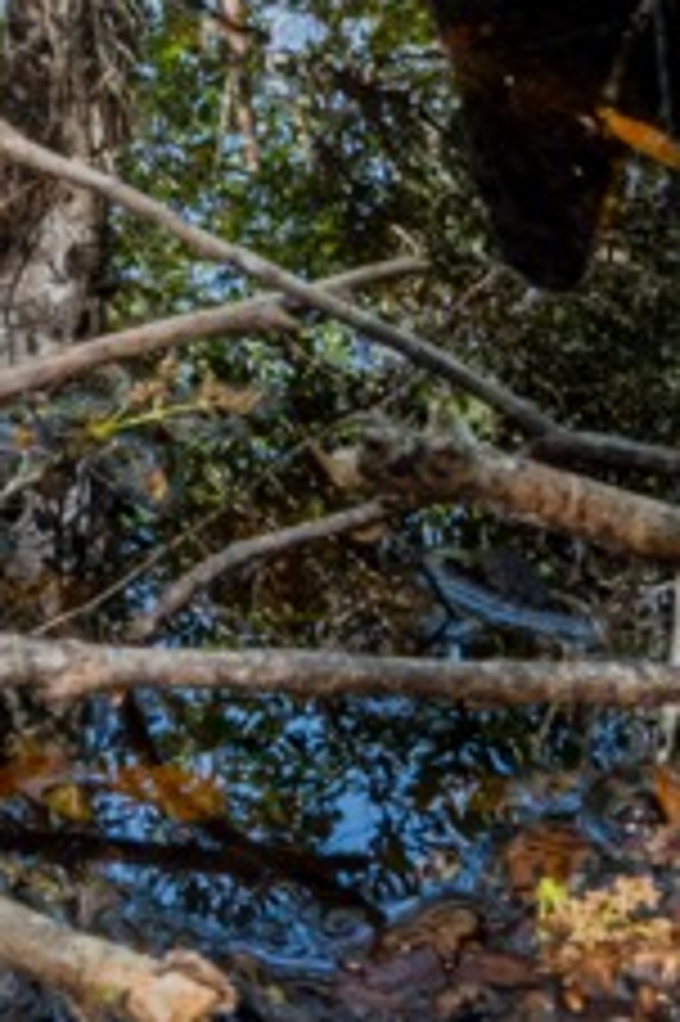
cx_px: -1108
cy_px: -1103
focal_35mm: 143
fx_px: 4058
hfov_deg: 8.5
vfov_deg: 12.4
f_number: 22
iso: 400
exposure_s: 1/6
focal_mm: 24
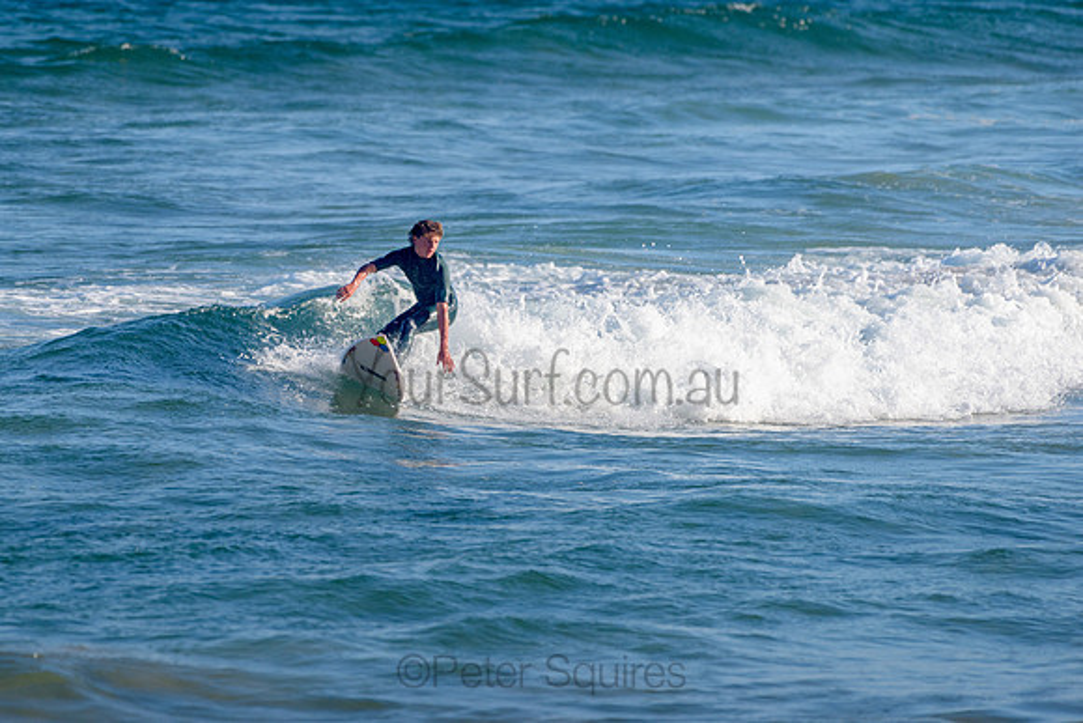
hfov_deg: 3.4
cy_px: 340
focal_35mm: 613
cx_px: 419
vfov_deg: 2.2
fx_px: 18451
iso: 160
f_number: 5.6
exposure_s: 1/2000
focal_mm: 500
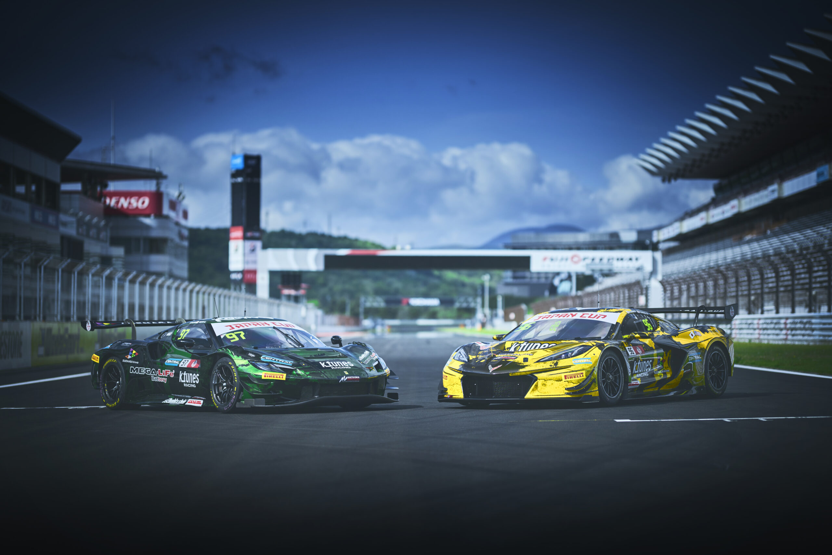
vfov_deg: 13.0
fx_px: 2427
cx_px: 416
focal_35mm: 105
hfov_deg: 19.5
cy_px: 278
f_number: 1.4
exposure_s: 1/4000
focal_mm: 105
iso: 100
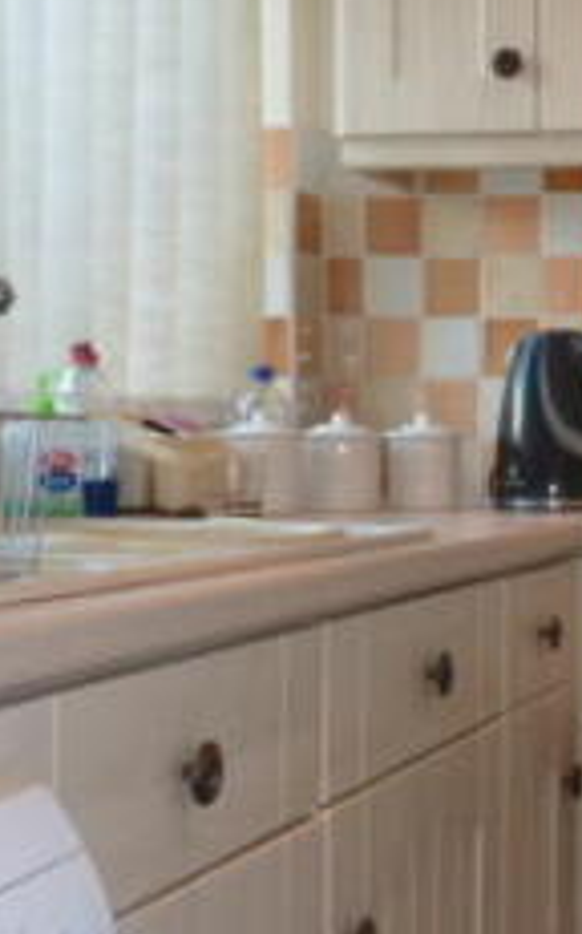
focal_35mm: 67
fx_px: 1704
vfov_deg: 30.6
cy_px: 495
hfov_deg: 18.3
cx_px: 713
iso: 100
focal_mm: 4.1
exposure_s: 1/30
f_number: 3.3
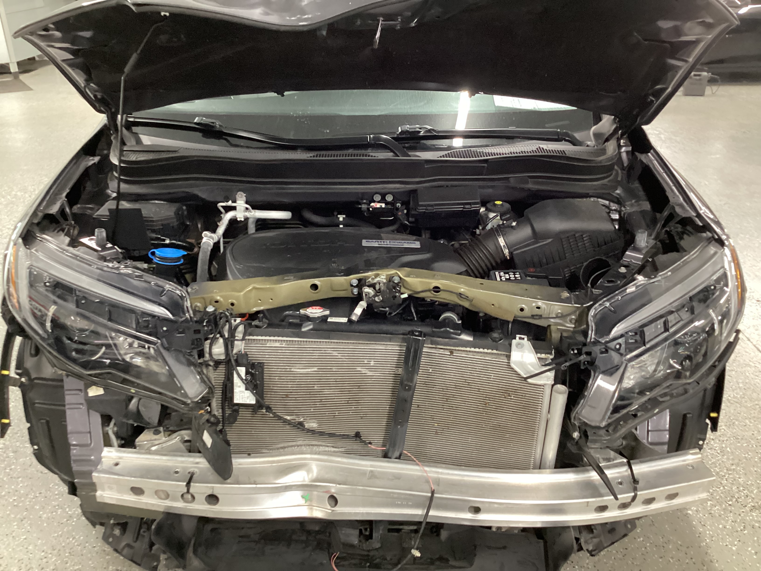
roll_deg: +0.6
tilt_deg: -25.9
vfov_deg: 45.4
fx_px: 682
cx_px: 380
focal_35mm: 31
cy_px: 286
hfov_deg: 58.4
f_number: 2.4
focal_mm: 3.3
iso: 400
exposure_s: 1/25
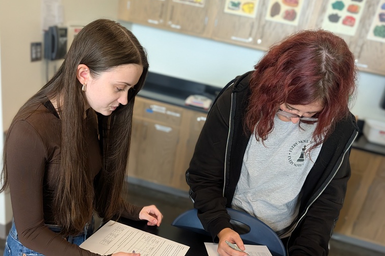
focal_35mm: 34
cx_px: 196
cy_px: 191
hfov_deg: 55.8
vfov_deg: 37.9
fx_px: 364
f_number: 1.68
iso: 518
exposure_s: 1/196
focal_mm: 6.9
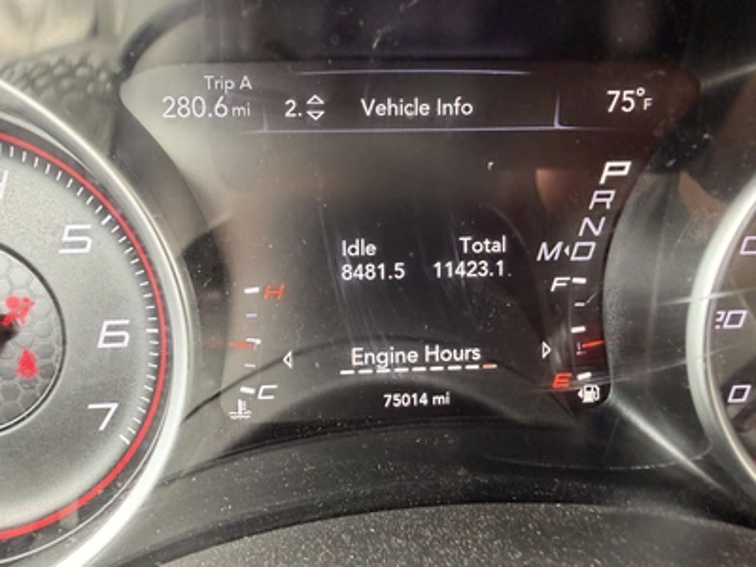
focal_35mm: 24
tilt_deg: -25.2
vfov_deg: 56.8
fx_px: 524
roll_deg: +0.7
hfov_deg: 71.6
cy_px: 284
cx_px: 378
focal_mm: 2.22
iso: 320
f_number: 2.2
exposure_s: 1/99
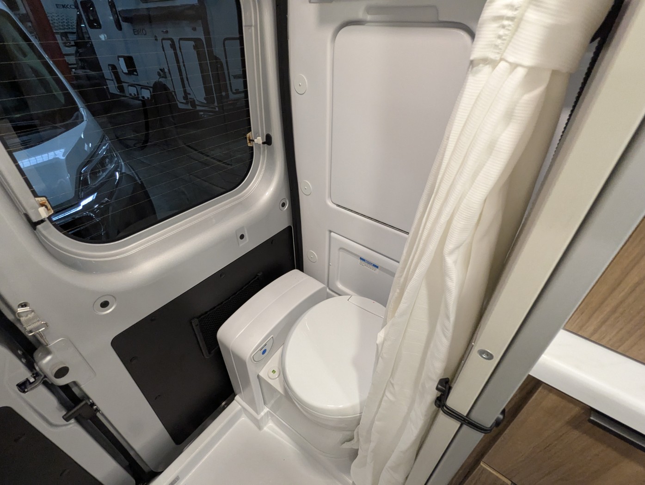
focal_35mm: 16
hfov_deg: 94.4
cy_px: 242
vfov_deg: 78.2
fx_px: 299
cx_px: 322
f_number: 2.2
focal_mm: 2.35
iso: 437
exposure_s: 1/71
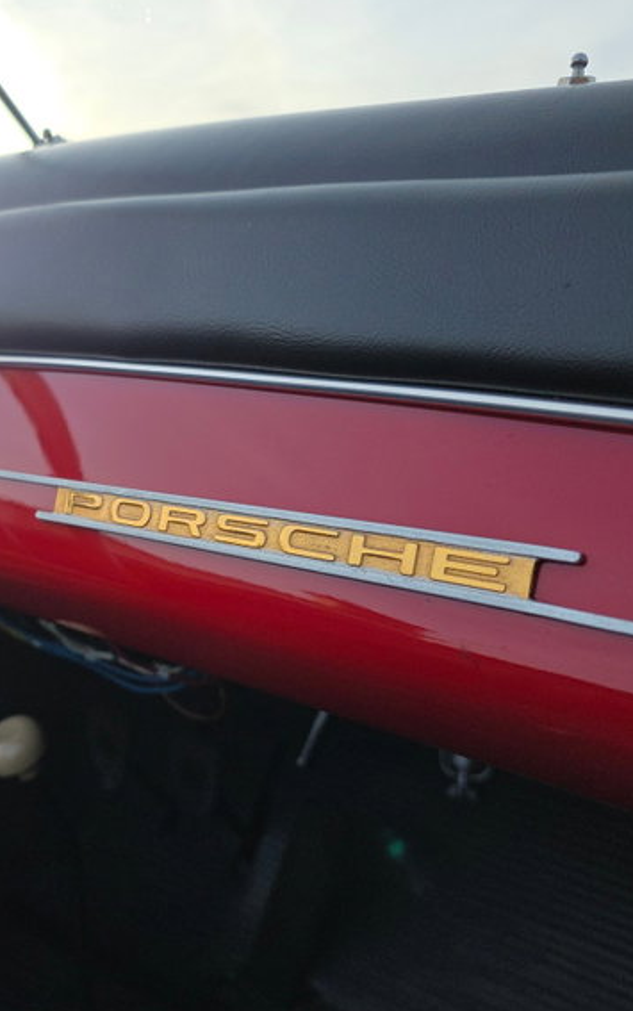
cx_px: 139
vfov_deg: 58.1
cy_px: 503
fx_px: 910
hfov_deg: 37.2
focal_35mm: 33
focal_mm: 6.3
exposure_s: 1/3018
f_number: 1.7
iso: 80
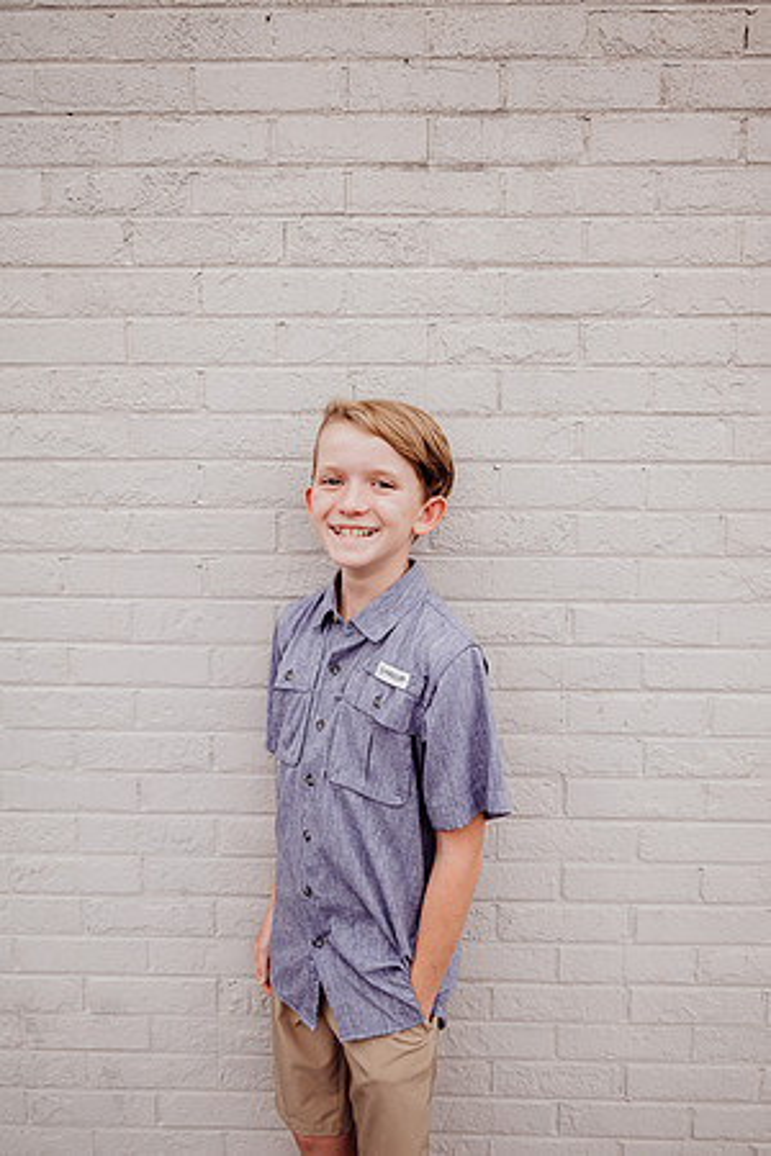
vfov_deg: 73.7
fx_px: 771
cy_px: 578
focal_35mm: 24
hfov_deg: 53.1
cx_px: 386
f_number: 2.5
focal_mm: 24
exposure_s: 1/200
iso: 200
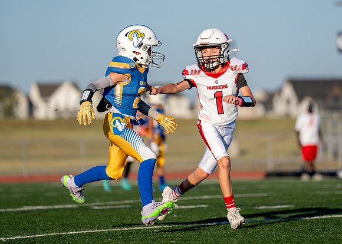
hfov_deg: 7.5
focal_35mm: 267
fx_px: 2593
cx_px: 174
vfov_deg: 5.4
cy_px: 106
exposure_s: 1/4000
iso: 200
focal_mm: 200
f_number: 2.8
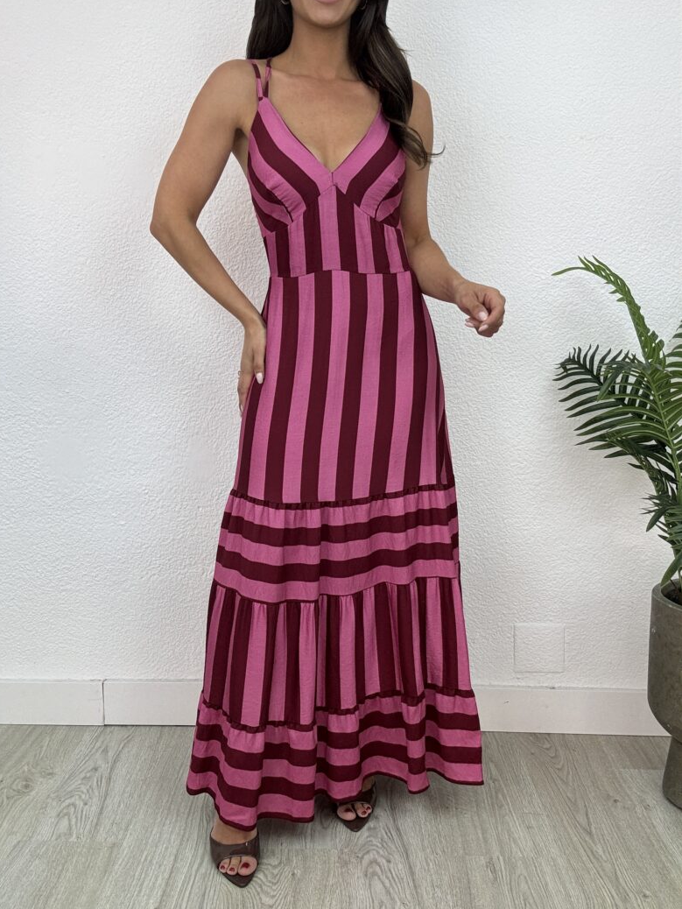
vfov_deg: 58.3
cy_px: 447
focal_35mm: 31
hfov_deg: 45.5
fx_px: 814
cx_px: 330
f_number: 1.9
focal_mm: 2.69
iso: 40
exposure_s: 1/100
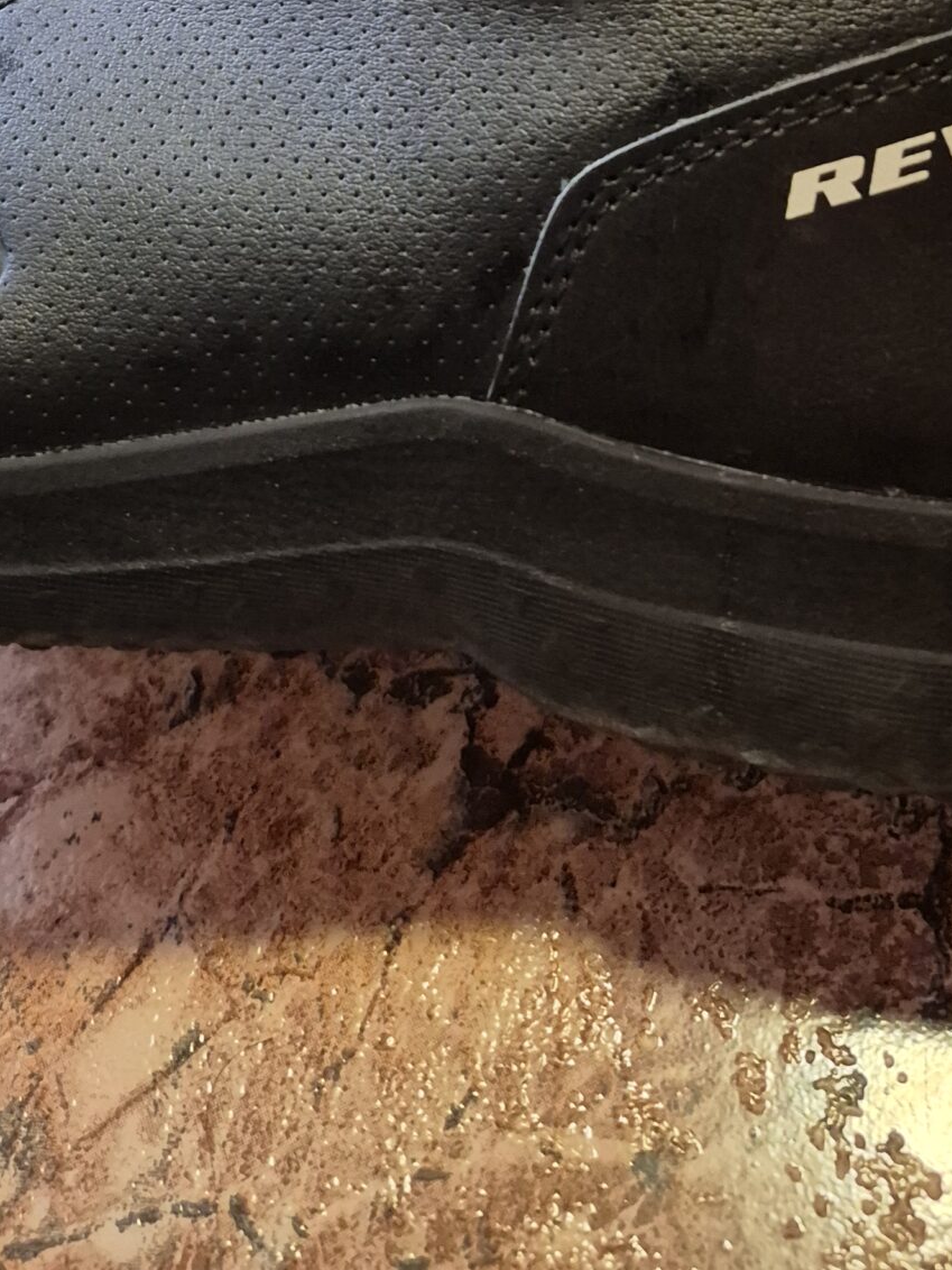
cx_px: 428
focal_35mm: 52
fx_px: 1907
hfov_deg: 28.0
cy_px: -148
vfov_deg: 32.2
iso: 1600
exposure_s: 1/33
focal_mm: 5.4
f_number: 1.8
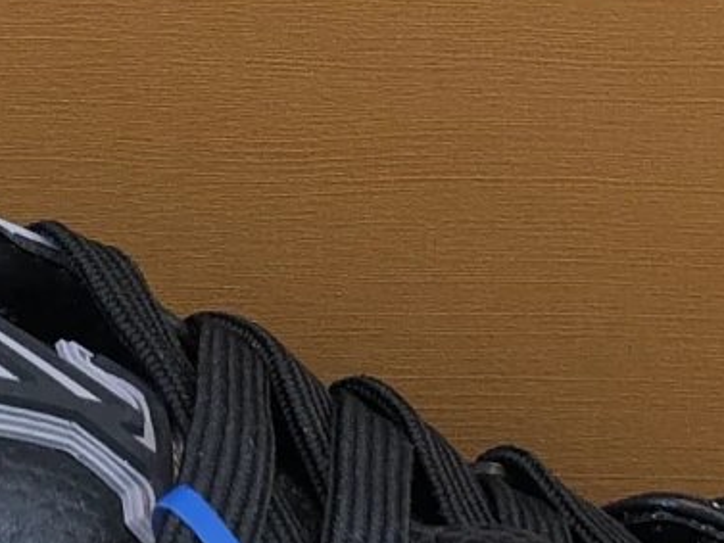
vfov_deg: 7.8
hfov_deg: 10.4
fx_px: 3975
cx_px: 163
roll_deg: +0.1
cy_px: 192
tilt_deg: -23.0
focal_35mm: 190
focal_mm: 4
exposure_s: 1/100
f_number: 1.8
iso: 32
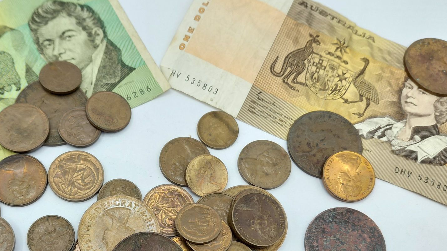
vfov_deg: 29.5
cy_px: 209
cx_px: 149
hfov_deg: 50.7
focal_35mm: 39
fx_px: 462
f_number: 1.8
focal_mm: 4.69
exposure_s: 1/100
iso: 100
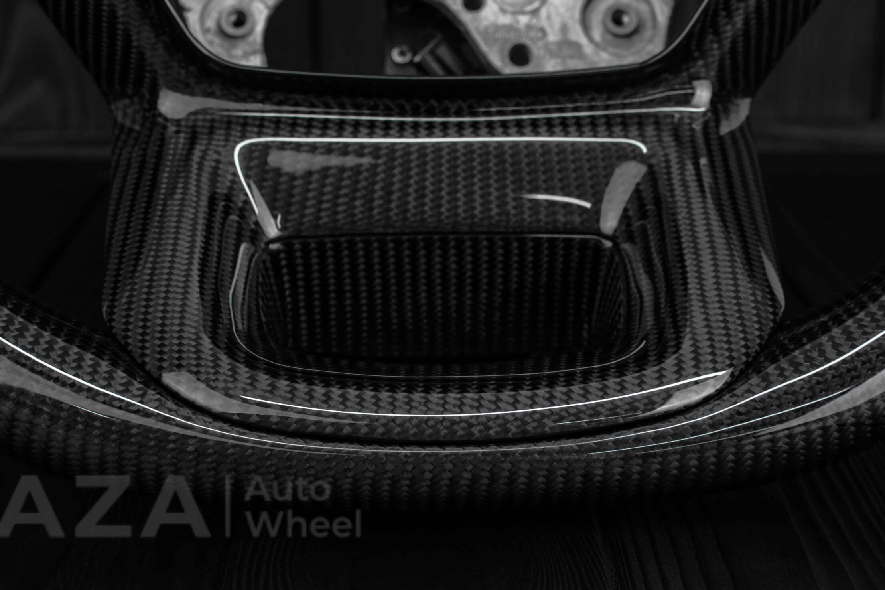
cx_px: 444
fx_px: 1489
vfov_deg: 22.4
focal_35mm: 61
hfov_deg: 33.1
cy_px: 281
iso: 500
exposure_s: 1/125
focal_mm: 35
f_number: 6.3
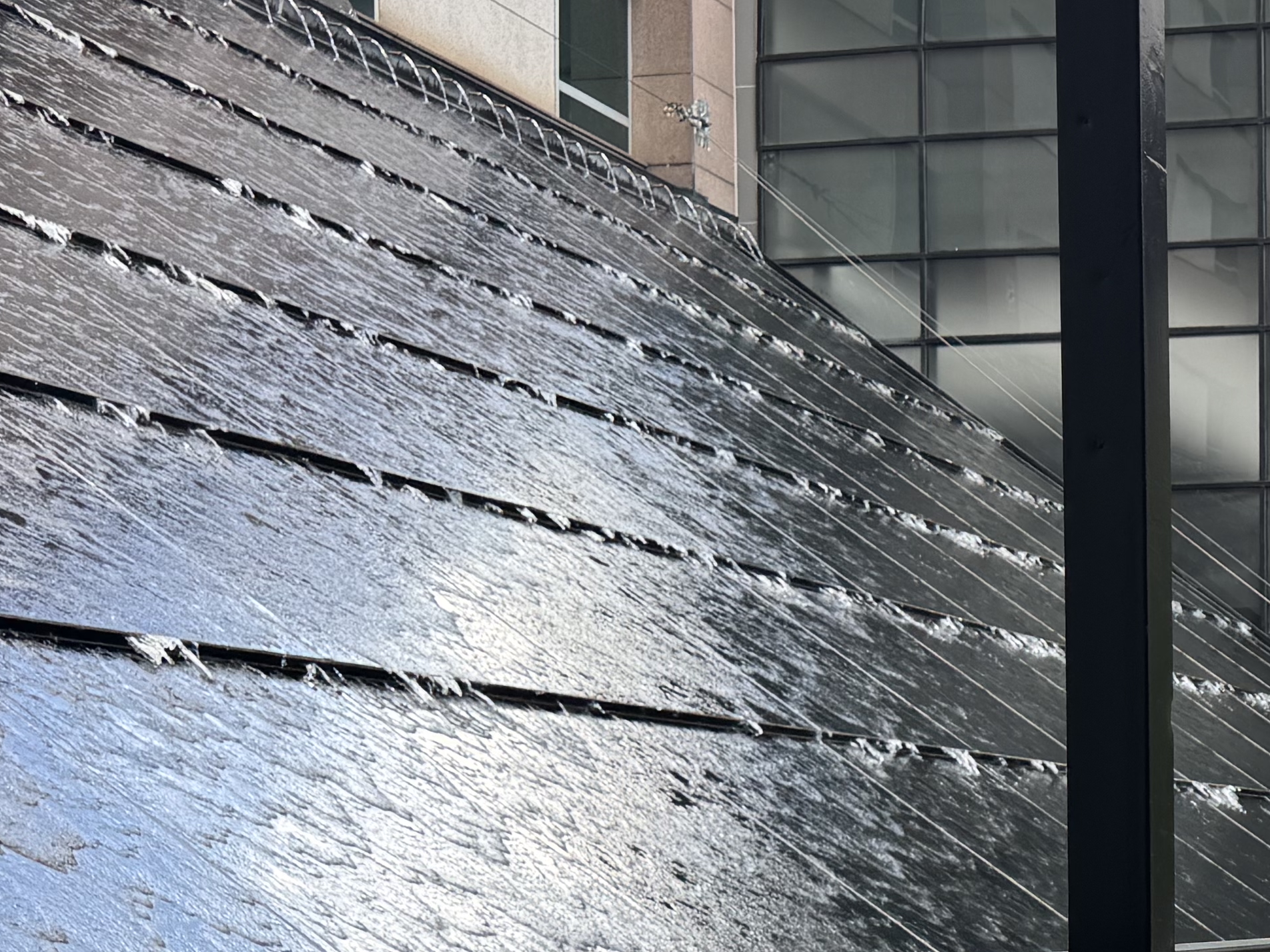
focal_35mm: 72
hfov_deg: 24.4
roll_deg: -0.1
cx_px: 1535
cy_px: 916
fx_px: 2642
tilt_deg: -0.1
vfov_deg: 19.9
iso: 80
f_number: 1.78
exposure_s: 1/407
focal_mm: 6.76
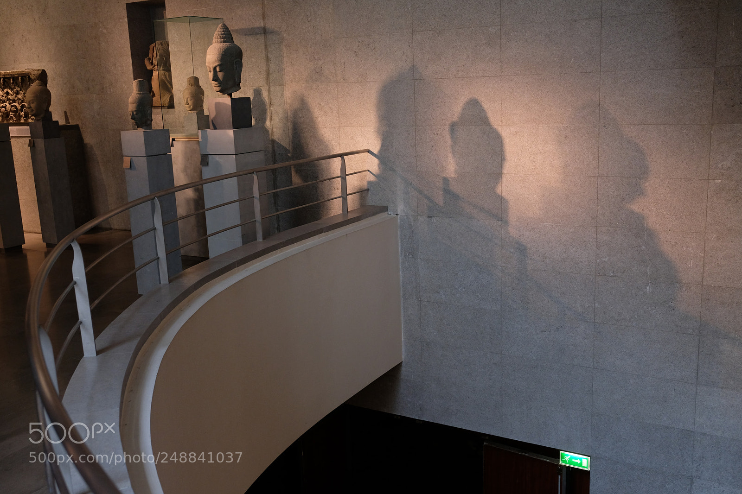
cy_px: 247
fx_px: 721
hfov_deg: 54.4
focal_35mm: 35
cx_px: 371
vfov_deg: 37.8
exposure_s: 1/60
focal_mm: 23.4
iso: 1250
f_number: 4
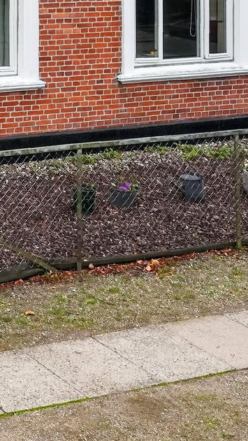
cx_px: -253
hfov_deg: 12.5
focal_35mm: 85
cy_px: -112
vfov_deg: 22.7
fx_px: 994
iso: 1250
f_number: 8
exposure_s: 1/1000
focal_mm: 20
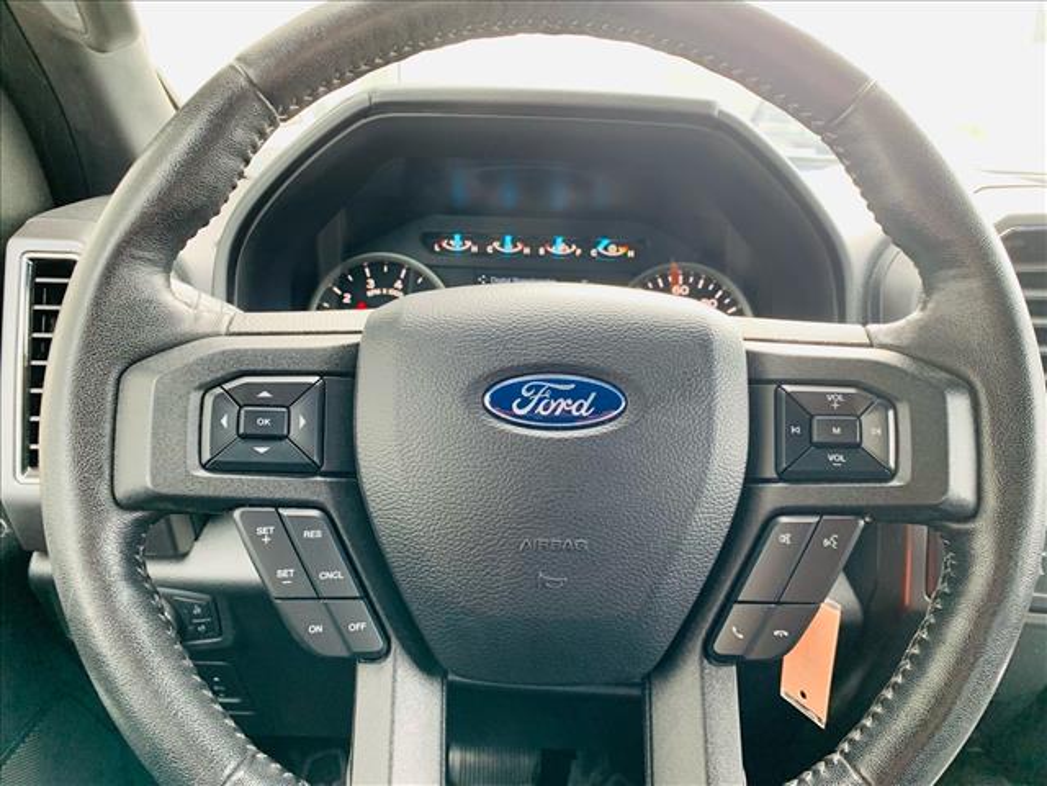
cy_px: 393
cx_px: 524
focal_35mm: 26
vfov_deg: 53.1
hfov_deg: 67.3
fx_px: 786
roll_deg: -0.7
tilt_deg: -16.9
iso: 100
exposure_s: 1/62
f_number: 1.8
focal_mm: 4.25
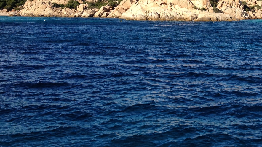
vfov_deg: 17.1
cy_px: 2
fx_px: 479
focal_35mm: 69
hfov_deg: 29.7
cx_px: 217
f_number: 2.4
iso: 64
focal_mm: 4.28
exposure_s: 1/1577
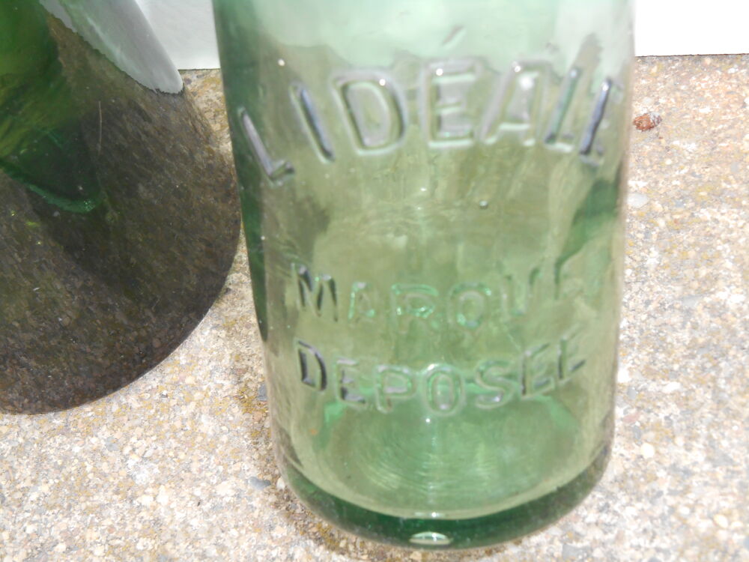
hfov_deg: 31.7
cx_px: 374
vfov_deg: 24.0
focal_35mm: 61
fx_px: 1320
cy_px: 281
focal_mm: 10.9
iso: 200
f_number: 4.4
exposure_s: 1/60
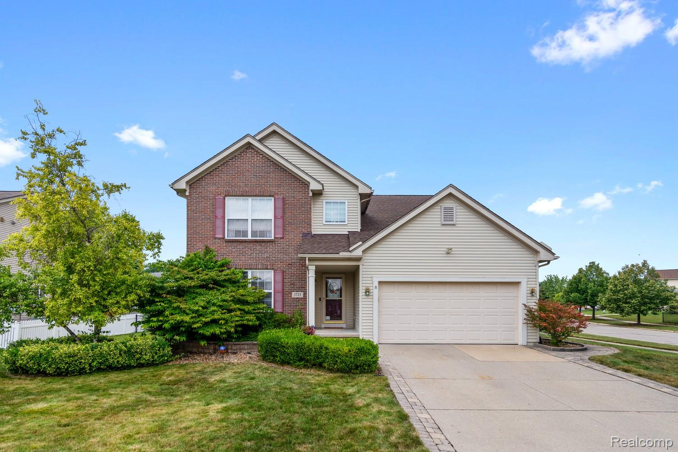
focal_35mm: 17
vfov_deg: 70.5
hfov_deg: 93.3
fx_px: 320
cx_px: 339
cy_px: 226
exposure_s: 1/500
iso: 250
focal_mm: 17
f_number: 8
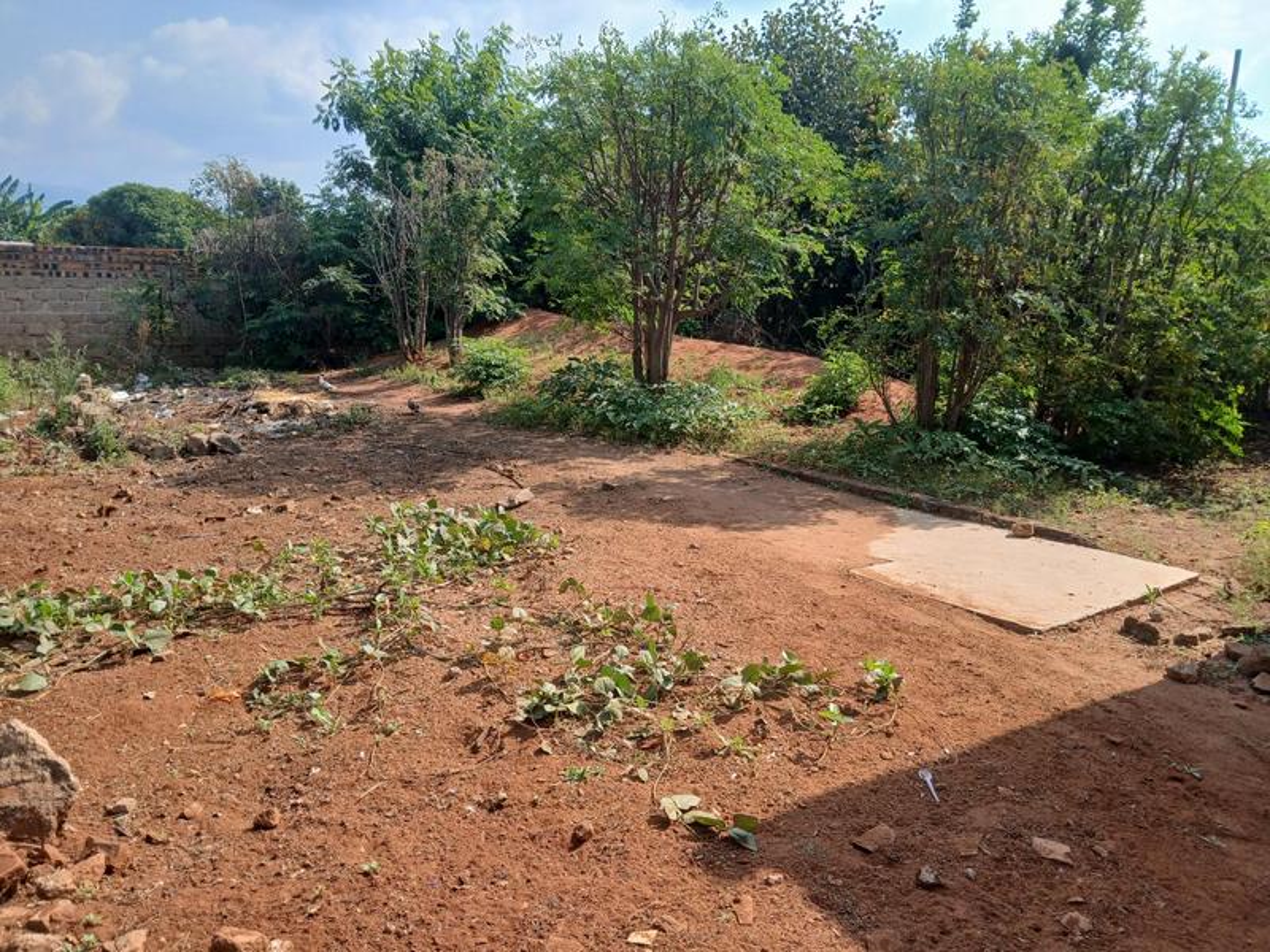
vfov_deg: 53.1
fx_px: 954
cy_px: 476
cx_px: 635
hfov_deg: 67.3
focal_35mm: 26
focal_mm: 3.98
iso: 20
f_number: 1.8
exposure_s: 1/326
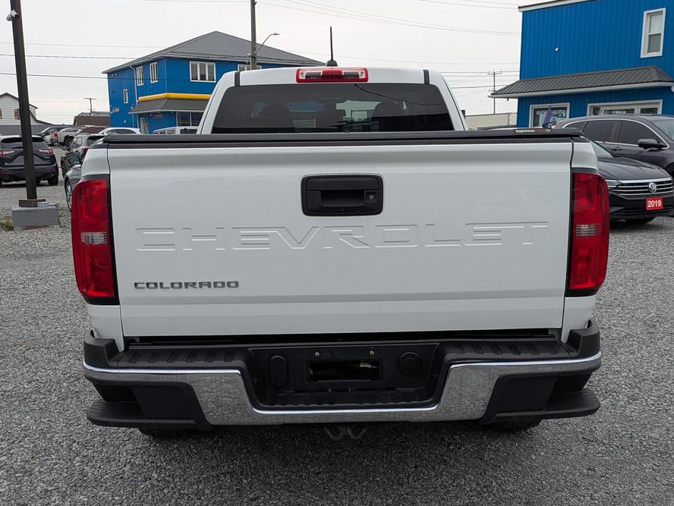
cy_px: 286
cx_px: 350
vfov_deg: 39.6
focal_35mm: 36
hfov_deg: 51.3
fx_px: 701
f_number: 1.89
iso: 45
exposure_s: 1/899
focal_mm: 5.43
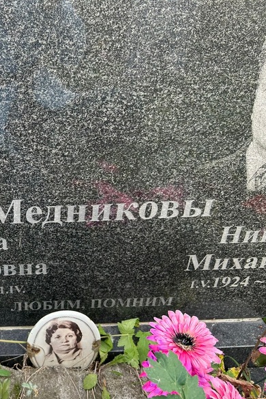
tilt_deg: -33.4
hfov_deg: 33.0
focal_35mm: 37
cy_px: 203
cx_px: 0
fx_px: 410
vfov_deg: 51.9
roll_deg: -0.4
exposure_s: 1/346
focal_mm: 5.7
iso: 50
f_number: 1.5
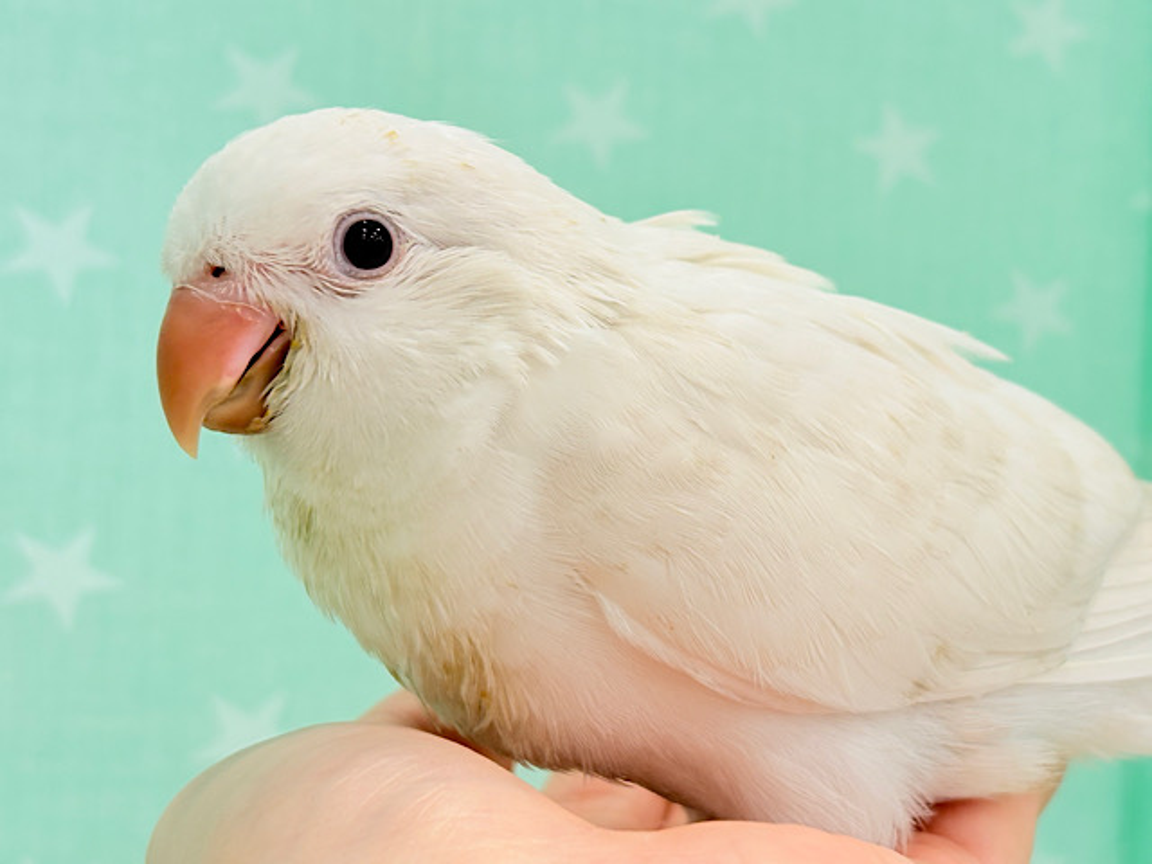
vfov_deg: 28.0
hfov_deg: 36.8
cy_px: 432
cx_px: 576
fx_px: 1731
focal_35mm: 52
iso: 40
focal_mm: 5.96
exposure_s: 1/50
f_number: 1.6
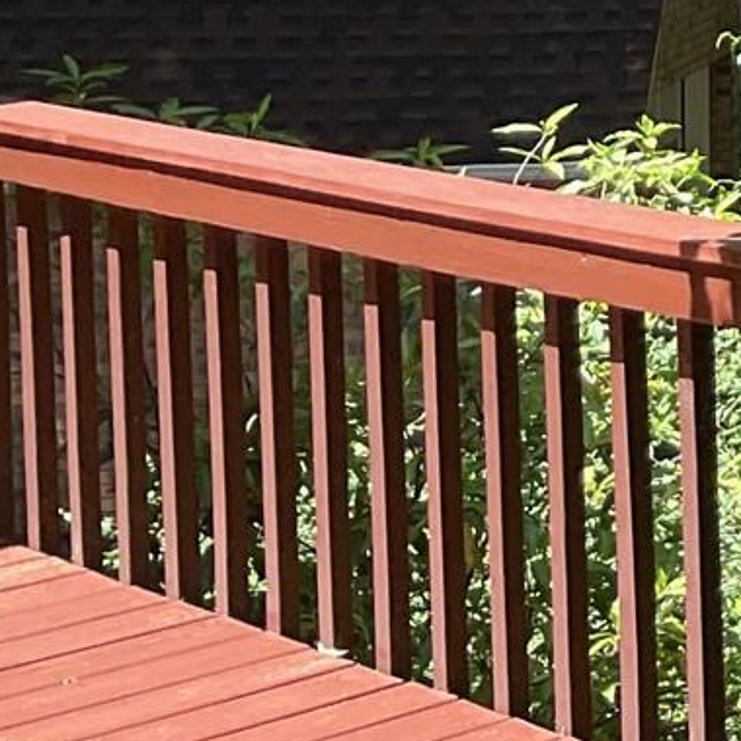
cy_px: -152
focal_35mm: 138
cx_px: 1909
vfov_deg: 12.4
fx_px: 3342
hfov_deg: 10.5
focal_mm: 3
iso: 25
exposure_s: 1/367
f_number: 1.8
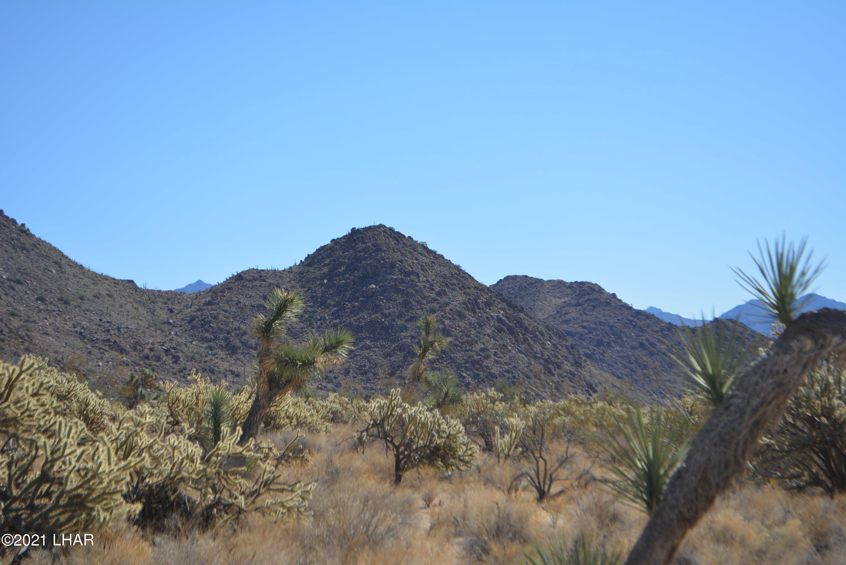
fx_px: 1940
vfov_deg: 16.6
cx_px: 423
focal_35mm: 82
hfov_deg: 24.6
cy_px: 282
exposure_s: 1/1600
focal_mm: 55
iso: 400
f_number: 7.1
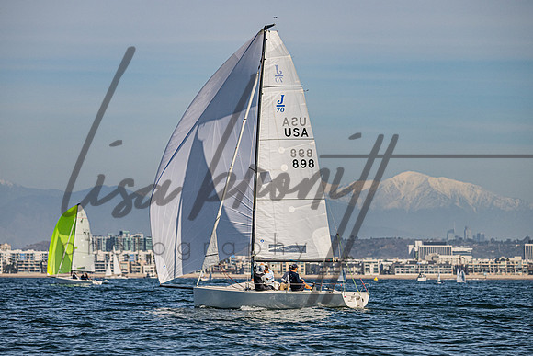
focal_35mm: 229
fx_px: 3385
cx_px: 267
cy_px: 178
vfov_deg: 6.0
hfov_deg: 9.0
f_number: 5.6
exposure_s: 1/5000
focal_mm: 185
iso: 320
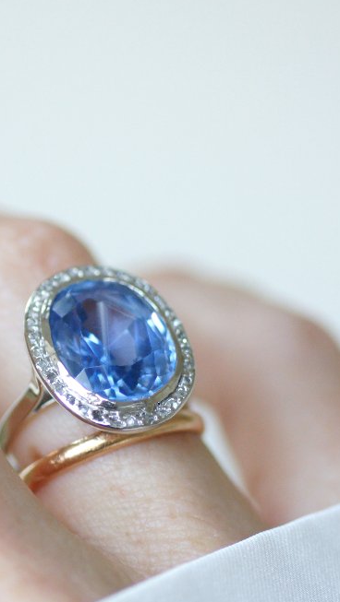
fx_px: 3233
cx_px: 102
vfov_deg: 10.7
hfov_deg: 6.0
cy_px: 380
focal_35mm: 202
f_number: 2.8
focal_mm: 70
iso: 800
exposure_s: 1/125
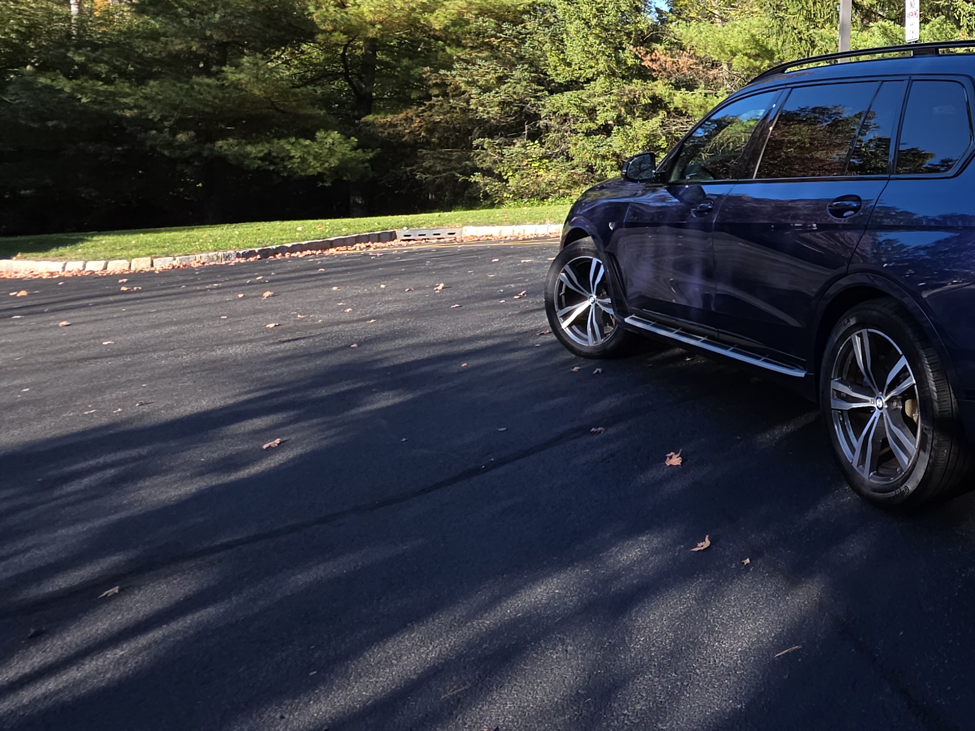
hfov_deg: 48.5
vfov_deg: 45.0
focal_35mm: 28
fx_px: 789
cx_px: 1031
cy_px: 67
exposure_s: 1/272
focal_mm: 2.2
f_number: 1.9
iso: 20
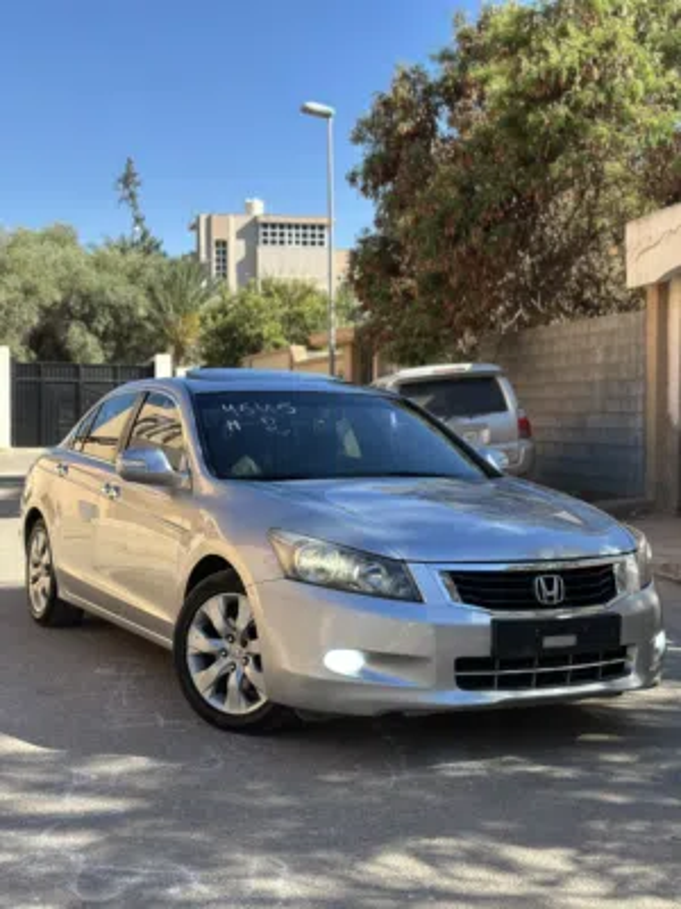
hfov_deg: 30.3
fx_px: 1259
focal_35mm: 48
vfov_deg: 39.7
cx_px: 340
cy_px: 454
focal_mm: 6.86
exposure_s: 1/2667
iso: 100
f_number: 1.78
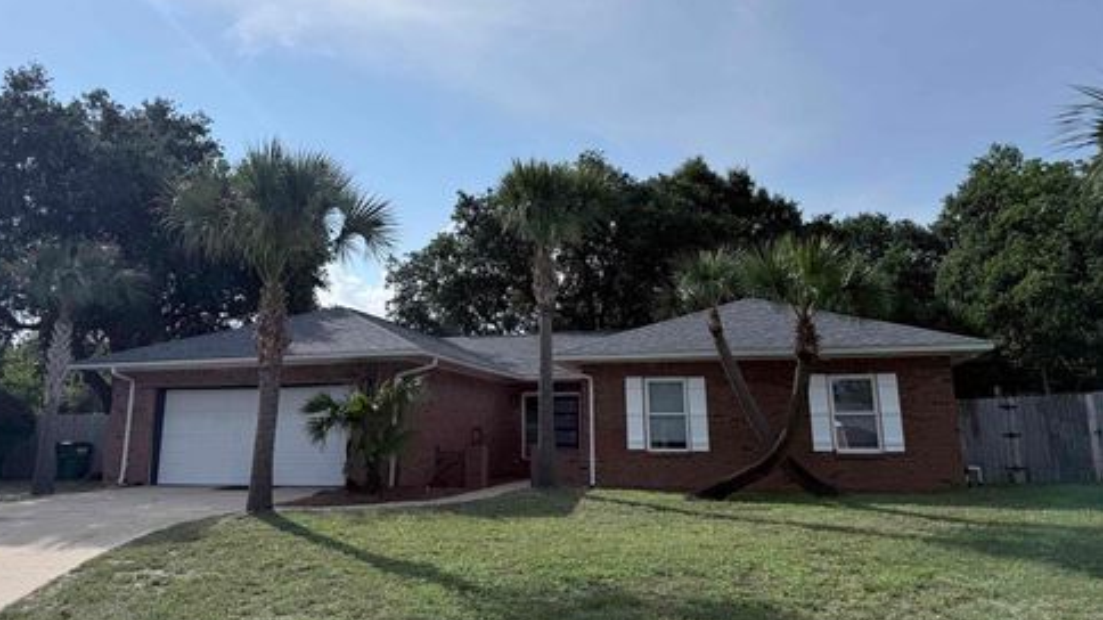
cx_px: 536
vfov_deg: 42.6
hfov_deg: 69.9
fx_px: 789
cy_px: 238
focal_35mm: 27
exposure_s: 1/11905
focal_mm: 6.76
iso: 80
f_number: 1.78
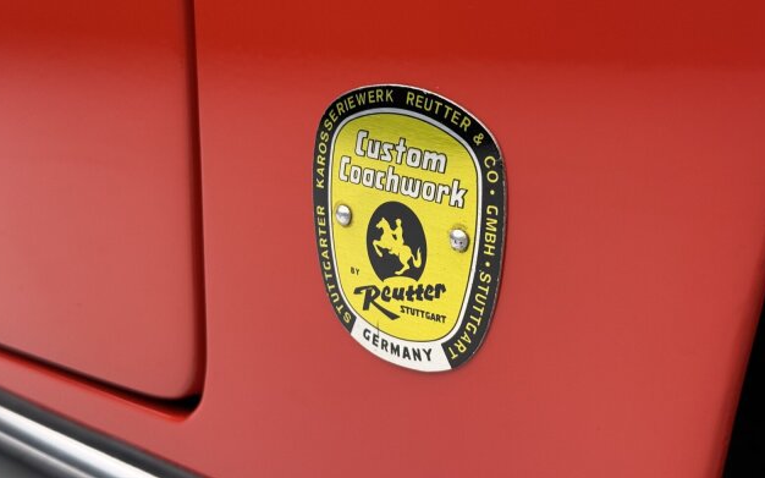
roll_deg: +2.0
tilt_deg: -10.3
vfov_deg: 24.8
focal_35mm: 52
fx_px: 1084
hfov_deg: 38.9
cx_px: 380
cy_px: 186
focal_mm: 6.76
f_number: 1.78
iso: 125
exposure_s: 1/49
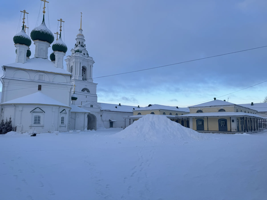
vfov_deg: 56.8
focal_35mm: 24
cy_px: 100
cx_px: 134
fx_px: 185
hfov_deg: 71.6
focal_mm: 6.86
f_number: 1.78
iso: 80
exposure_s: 1/1151
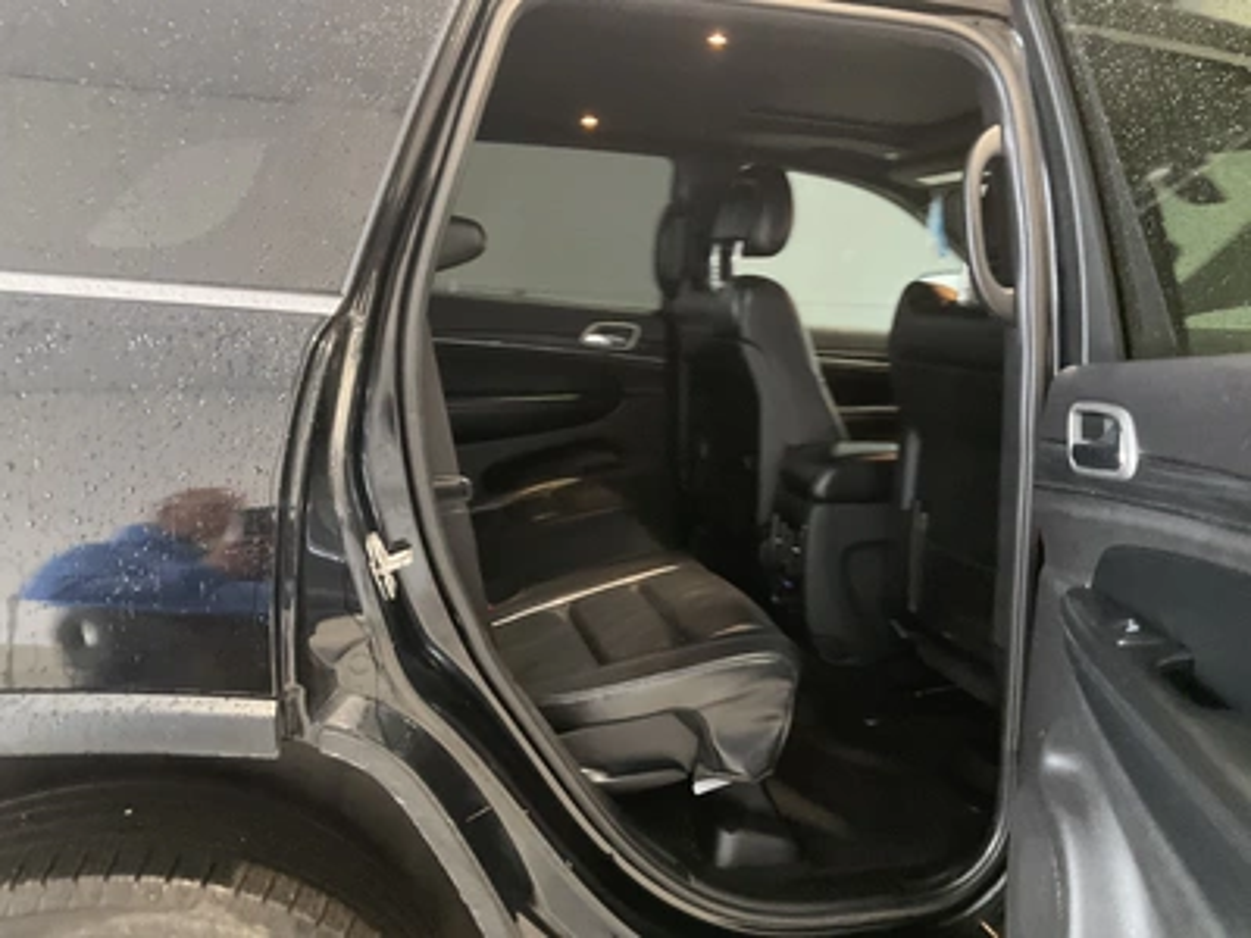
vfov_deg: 48.2
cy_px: 469
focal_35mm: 29
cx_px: 626
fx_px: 1048
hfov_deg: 61.7
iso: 320
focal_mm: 3
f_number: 1.8
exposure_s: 1/35
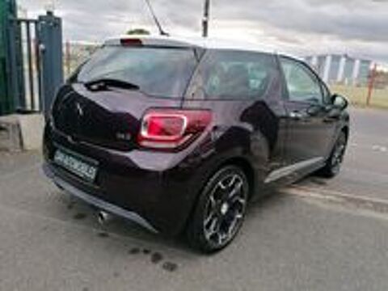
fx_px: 303
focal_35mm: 27
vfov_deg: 51.4
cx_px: 194
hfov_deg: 65.3
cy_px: 146
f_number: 1.8
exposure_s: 1/100
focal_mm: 4.75
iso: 80
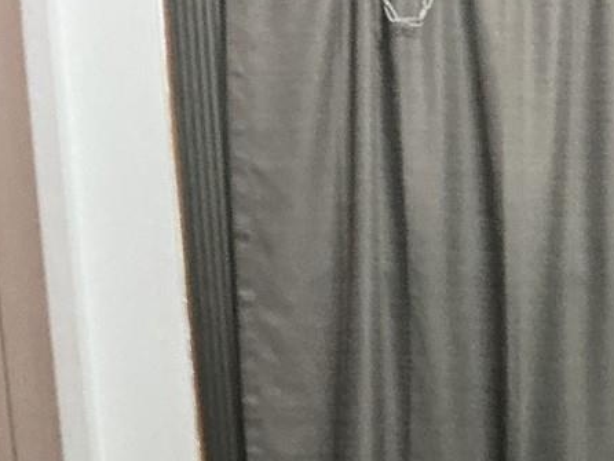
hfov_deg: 18.1
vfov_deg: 13.0
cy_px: 813
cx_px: 710
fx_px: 1846
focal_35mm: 104
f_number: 1.8
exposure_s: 1/40
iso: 320
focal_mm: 3
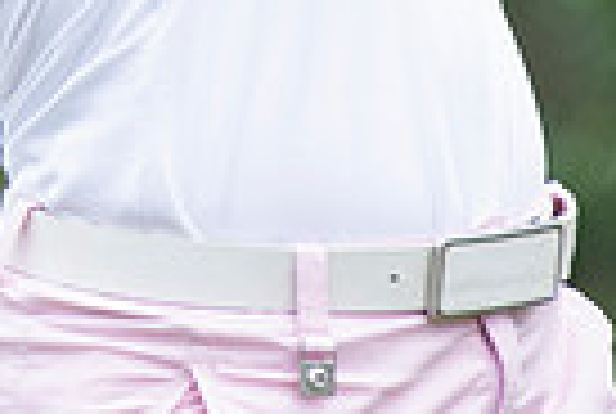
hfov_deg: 0.7
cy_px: -412
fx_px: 48907
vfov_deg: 0.5
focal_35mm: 2852
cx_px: -216
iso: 1000
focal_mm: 450
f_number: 5.6
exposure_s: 1/1250
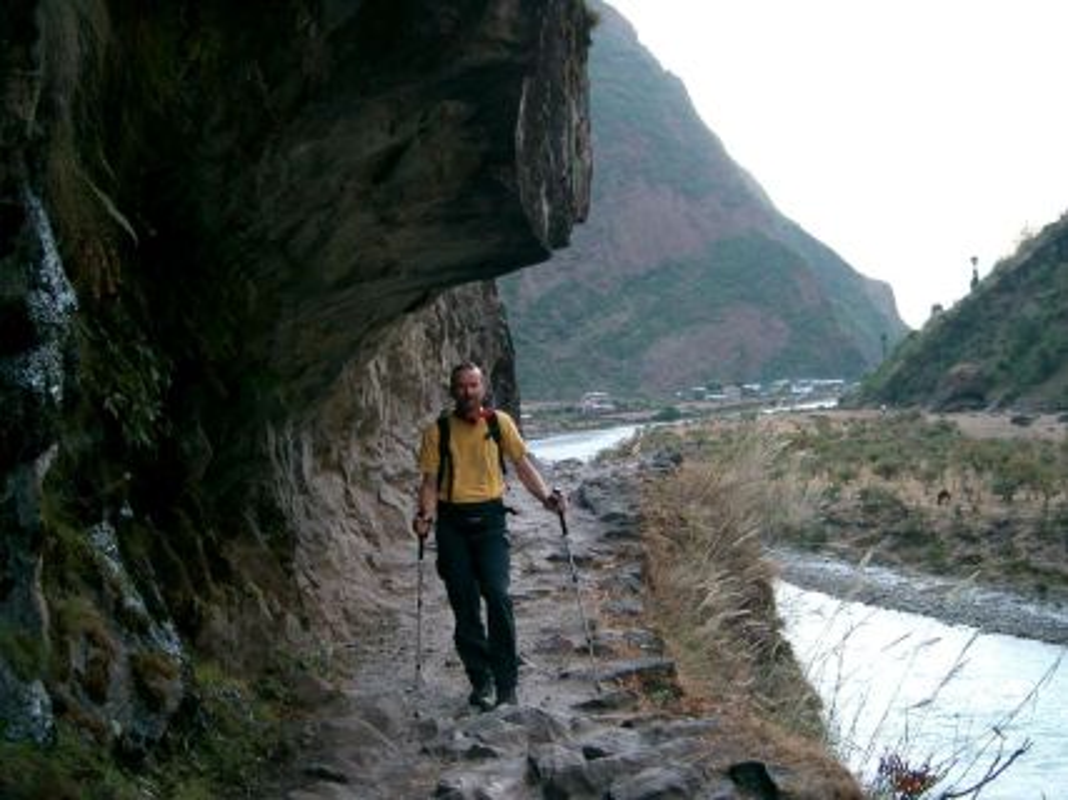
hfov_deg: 47.9
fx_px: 1203
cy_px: 400
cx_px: 534
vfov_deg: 36.8
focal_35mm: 39
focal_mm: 8
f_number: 2.8
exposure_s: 1/80
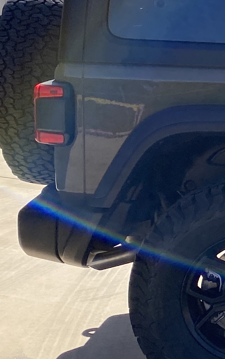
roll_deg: +0.8
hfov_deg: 11.0
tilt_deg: -8.9
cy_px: 160
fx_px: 1000
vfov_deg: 20.4
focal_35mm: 102
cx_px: 520
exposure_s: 1/3040
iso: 32
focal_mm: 4.25
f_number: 1.8
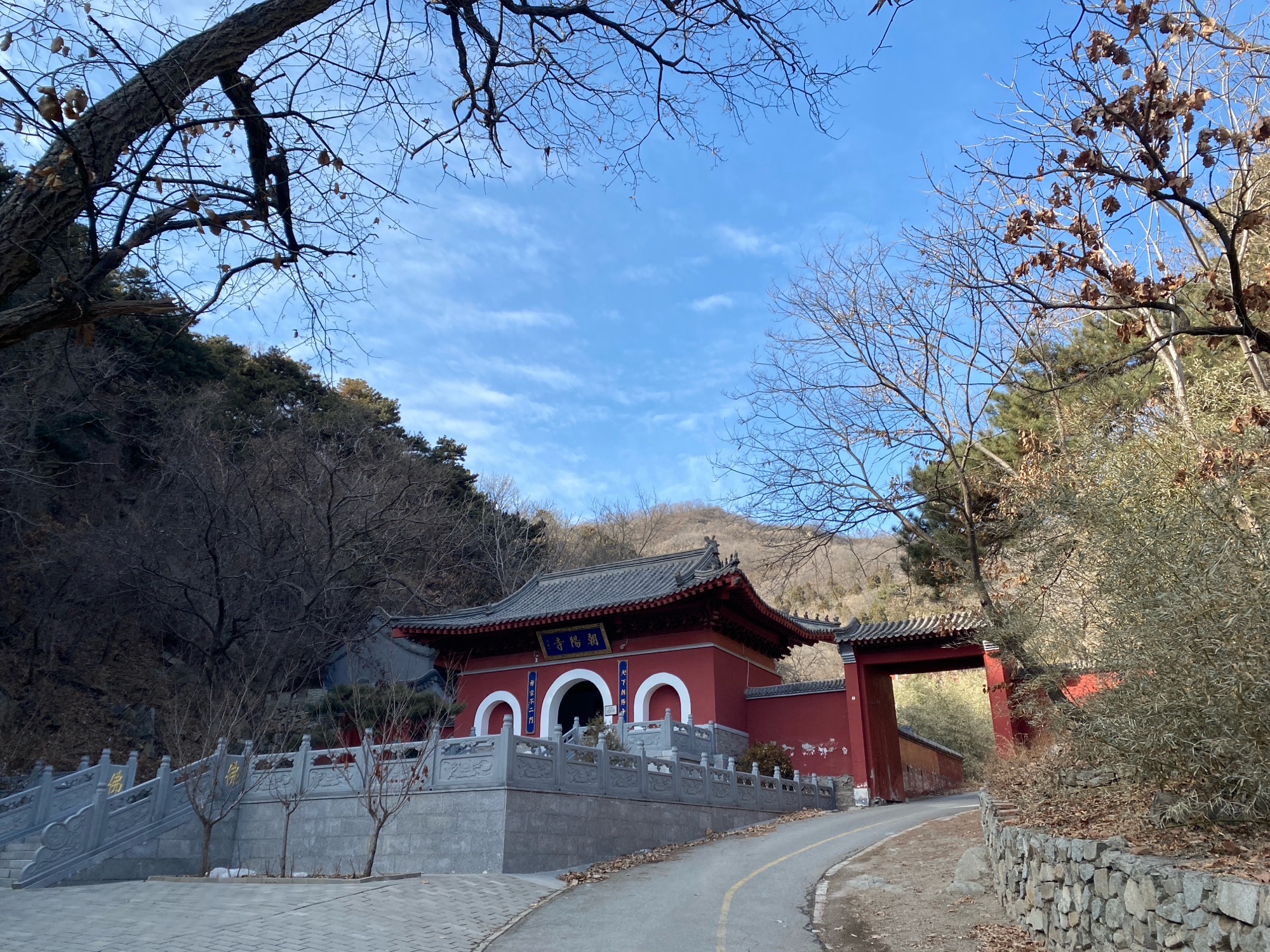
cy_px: 476
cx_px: 635
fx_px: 954
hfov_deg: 67.3
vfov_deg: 53.1
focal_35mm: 26
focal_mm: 4.25
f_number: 1.8
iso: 32
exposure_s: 1/1362
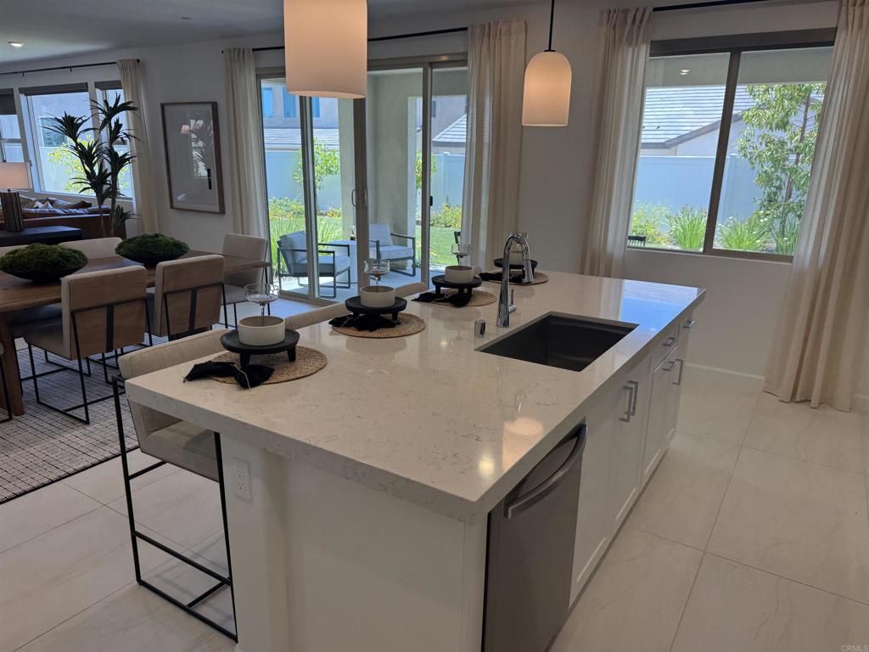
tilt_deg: -14.3
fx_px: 602
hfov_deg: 71.6
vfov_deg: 56.8
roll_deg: -2.0
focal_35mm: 24
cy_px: 326
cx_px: 434
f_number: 1.78
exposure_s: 1/176
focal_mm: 6.76
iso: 80
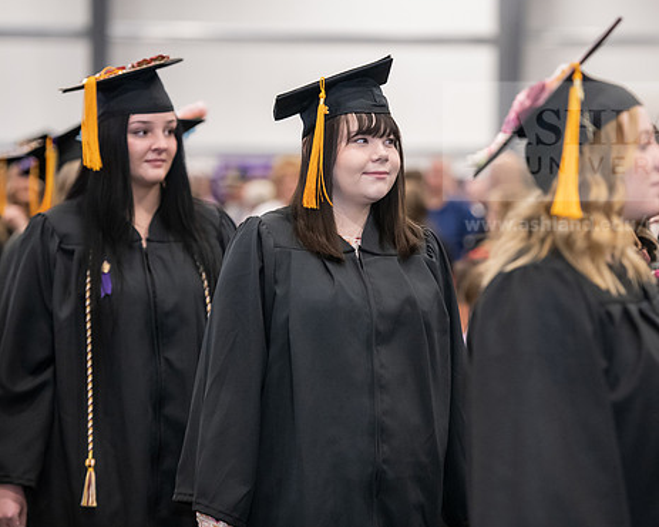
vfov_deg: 10.1
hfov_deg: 12.6
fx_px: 2983
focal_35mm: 153
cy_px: 254
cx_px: 400
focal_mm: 130
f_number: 3.2
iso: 3200
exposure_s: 1/200
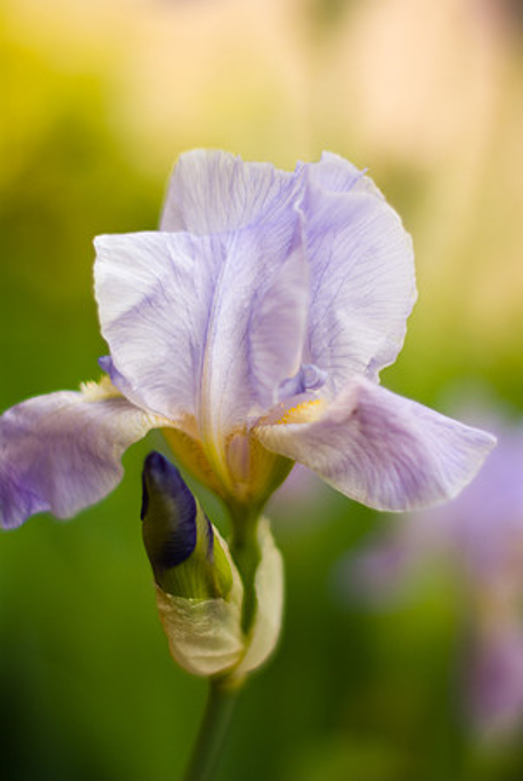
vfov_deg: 27.0
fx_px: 1630
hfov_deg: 18.2
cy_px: 390
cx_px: 262
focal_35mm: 75
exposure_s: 1/180
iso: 140
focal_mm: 50
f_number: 2
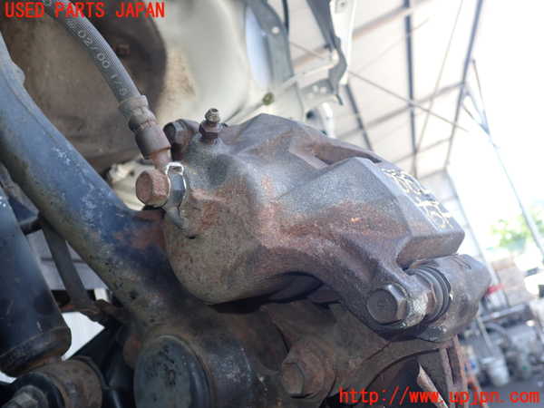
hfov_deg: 60.0
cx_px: 272
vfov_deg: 46.8
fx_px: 471
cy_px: 204
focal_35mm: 30
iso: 100
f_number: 2.3
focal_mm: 5.4
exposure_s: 1/125
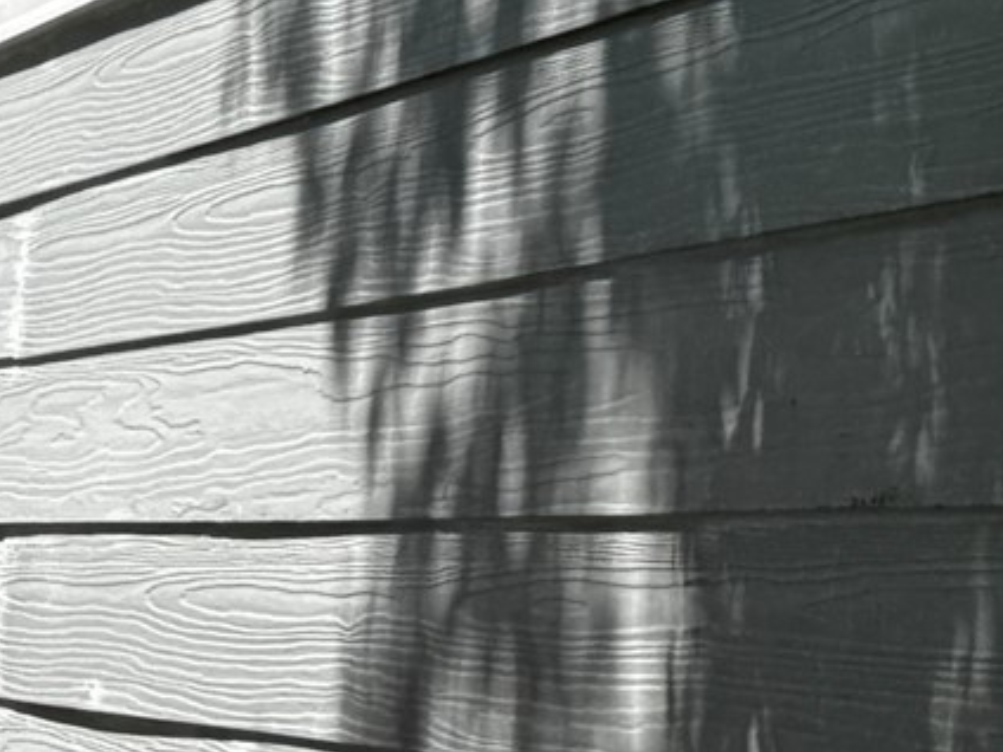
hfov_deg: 16.7
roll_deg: +2.5
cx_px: 953
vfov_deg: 11.3
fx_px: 3361
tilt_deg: +17.6
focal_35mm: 116
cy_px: -837
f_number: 1.78
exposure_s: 1/4049
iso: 80
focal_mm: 6.76
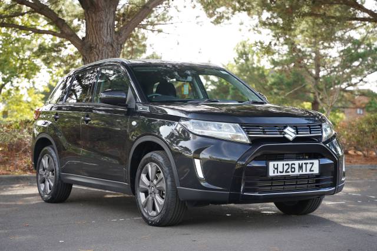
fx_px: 733
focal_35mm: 70
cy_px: 126
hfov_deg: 28.9
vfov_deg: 19.4
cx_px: 188
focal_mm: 70
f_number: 4
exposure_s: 1/80
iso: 200
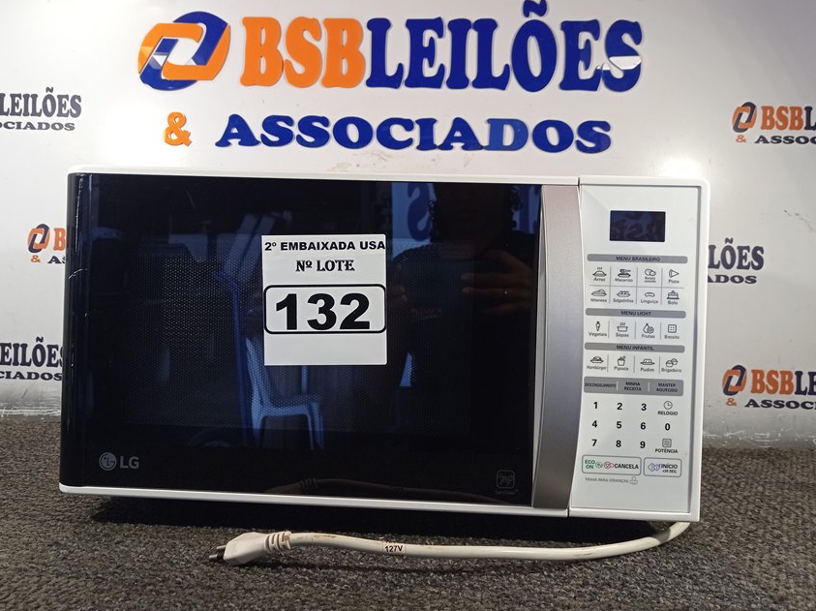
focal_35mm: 34
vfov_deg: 41.7
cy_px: 284
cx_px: 370
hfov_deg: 53.9
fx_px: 801
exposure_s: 1/120
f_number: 1.79
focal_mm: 4.7
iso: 139
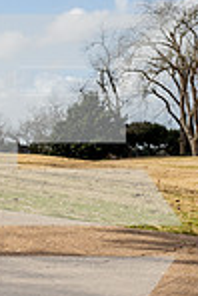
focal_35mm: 102
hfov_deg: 10.7
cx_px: -328
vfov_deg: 20.0
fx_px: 839
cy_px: 121
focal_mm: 26
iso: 100
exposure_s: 1/250
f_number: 8
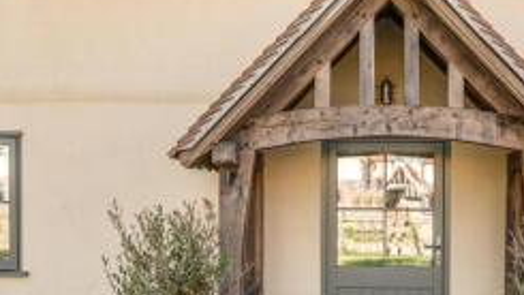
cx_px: 387
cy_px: 206
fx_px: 764
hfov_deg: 37.0
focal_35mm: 55
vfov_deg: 21.7
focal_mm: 18
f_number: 8
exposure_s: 1/250
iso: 400
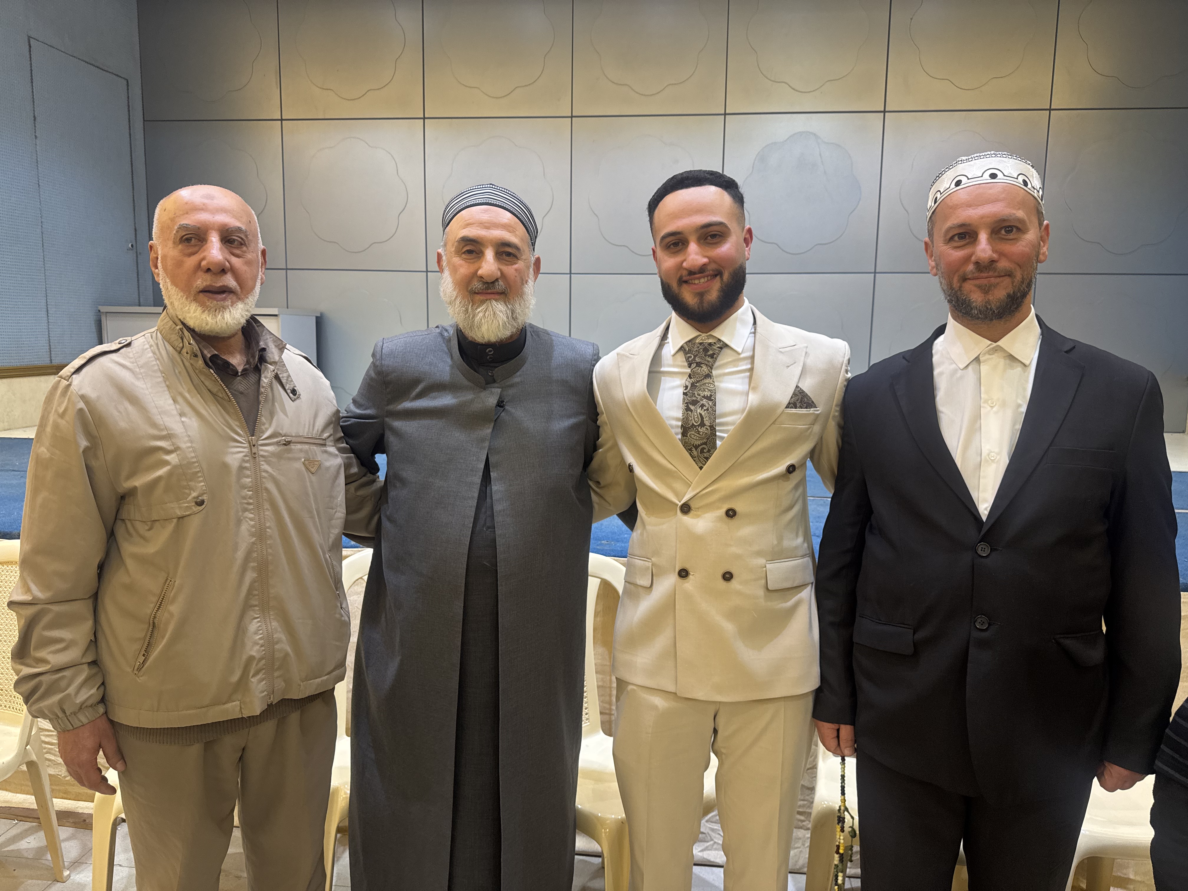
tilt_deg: -7.1
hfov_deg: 71.6
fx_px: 824
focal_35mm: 24
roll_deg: -0.7
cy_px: 446
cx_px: 594
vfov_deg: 56.8
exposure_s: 1/50
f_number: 1.78
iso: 160
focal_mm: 6.76
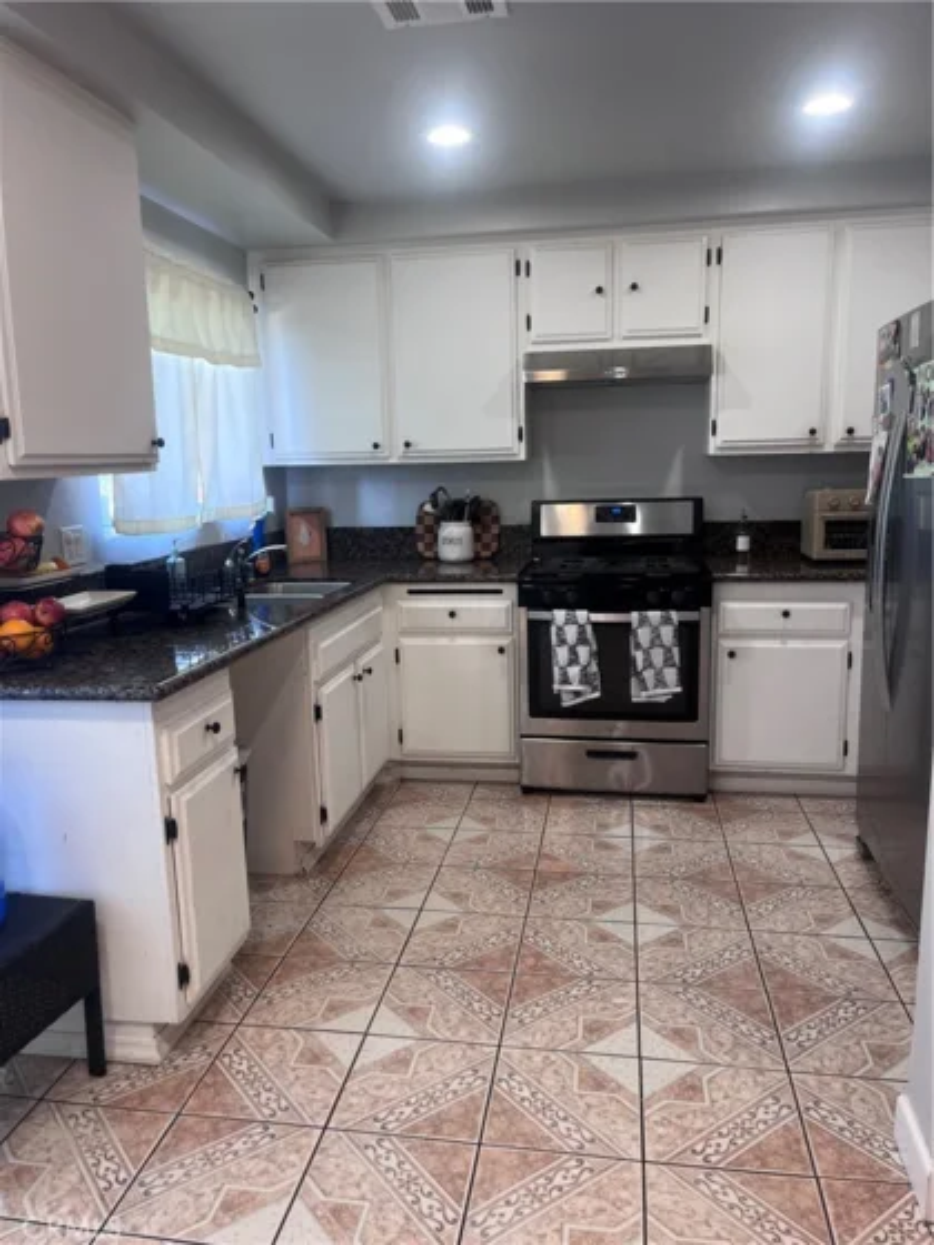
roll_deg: +2.0
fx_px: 935
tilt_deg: -9.4
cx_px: 467
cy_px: 622
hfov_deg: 53.1
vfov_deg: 67.3
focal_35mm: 26
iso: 125
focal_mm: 5.1
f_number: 1.6
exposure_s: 1/120
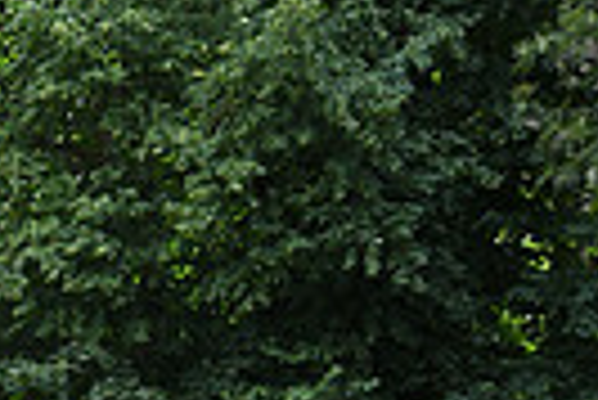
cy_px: 683
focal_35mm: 192
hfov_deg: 9.9
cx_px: -634
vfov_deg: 7.0
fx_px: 3193
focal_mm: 44
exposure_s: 1/1250
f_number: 4.2
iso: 1000
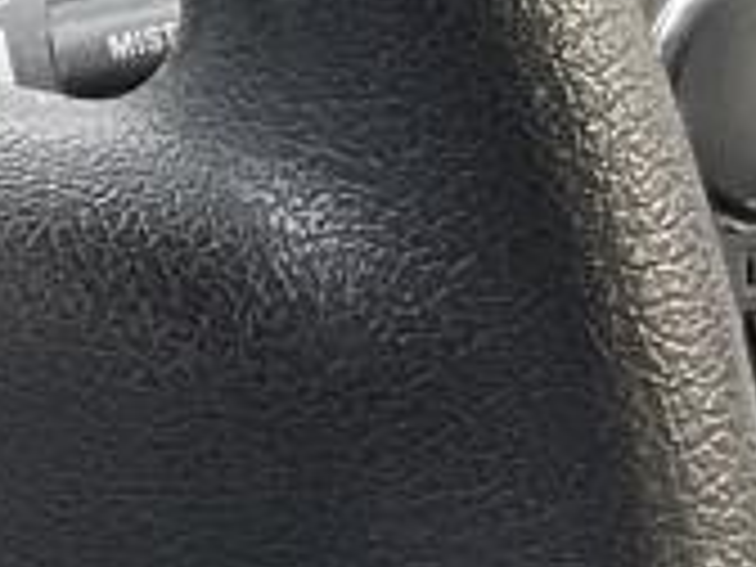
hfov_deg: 8.2
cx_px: -1071
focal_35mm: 221
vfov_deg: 6.7
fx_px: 4827
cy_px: -220
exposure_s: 1/120
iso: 50
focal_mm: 3
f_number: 1.8
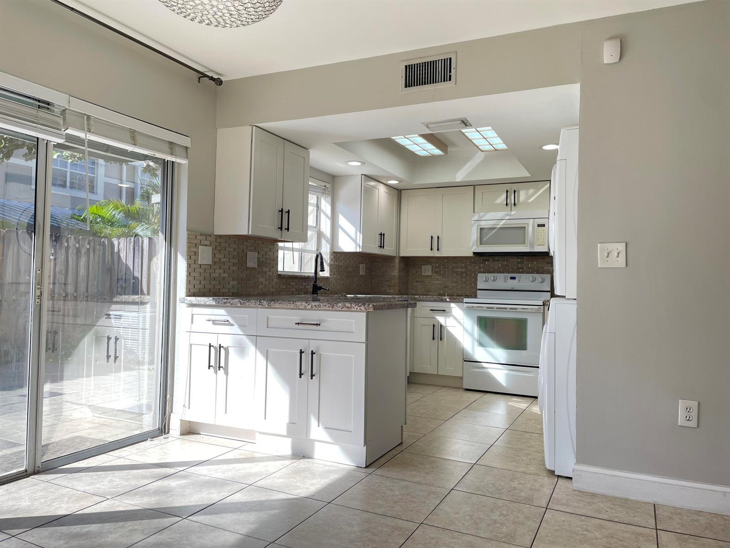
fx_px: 548
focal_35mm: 26
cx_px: 365
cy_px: 274
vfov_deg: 53.1
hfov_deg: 67.3
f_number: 1.6
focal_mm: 4.2
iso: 32
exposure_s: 1/135
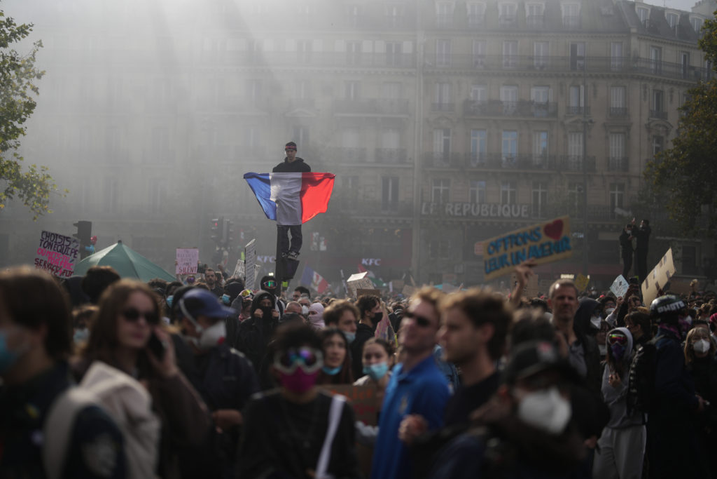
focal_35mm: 50
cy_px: 240
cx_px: 358
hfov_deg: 39.6
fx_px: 996
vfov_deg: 27.0
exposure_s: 1/4000
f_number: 1.2
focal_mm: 50
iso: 200
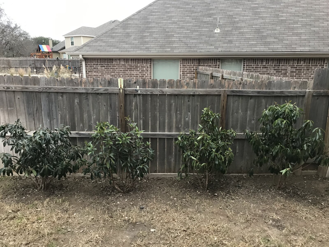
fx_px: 266
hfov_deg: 63.4
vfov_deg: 49.7
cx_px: 164
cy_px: 124
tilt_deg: -13.3
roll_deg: -0.5
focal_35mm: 28
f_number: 1.8
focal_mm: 3.99
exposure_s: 1/15
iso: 40
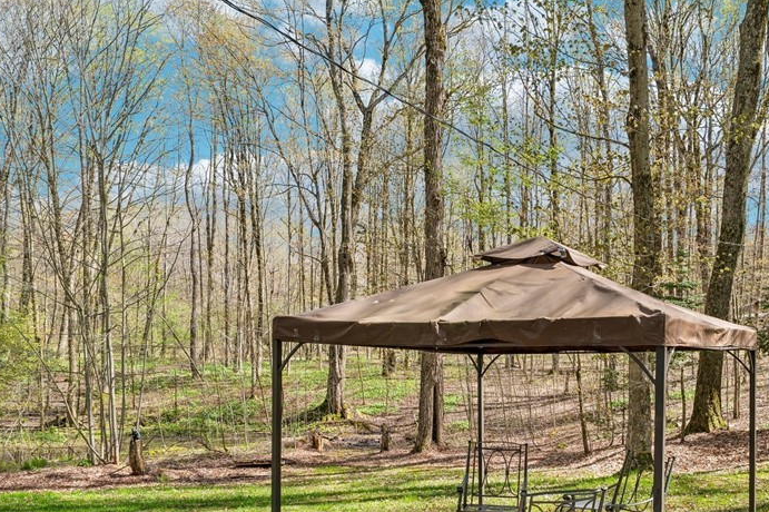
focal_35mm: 33
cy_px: 390
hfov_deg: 55.9
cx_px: 521
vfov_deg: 38.8
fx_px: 705
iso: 100
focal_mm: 21
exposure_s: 1/50
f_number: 8
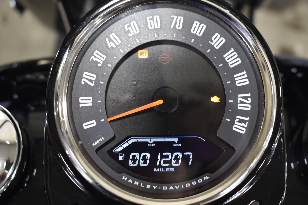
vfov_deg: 25.7
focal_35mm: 52
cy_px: 102
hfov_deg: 37.9
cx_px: 154
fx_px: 449
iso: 400
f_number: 4.5
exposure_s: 1/13
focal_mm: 35
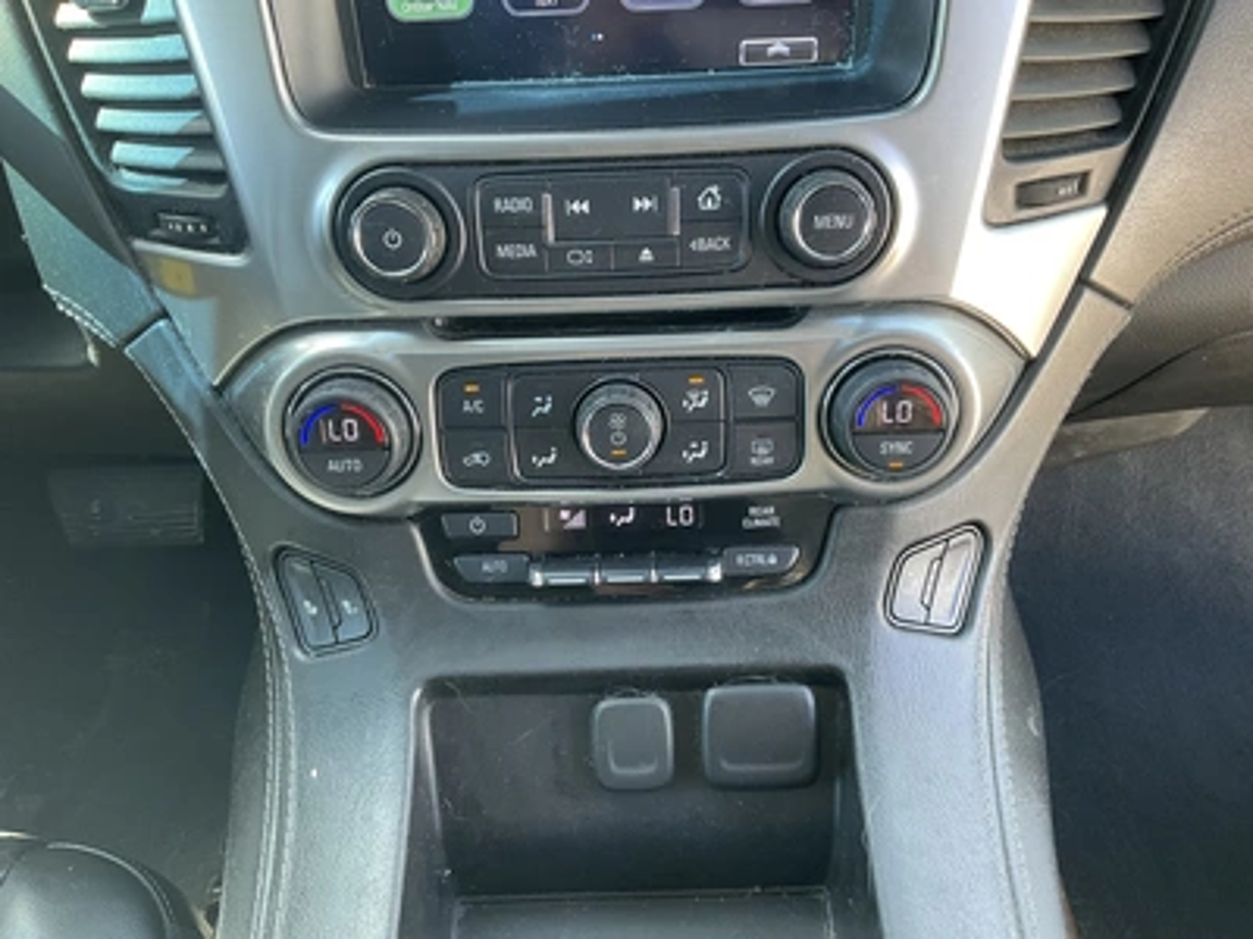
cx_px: 626
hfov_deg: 61.7
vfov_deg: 48.2
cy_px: 470
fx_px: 1050
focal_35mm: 29
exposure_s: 1/90
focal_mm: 3
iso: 64
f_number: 1.8
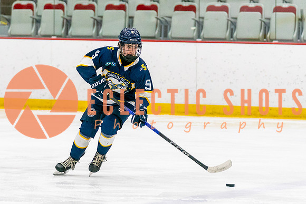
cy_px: 155
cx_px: 114
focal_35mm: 269
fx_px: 2289
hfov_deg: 7.6
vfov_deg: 5.1
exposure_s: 1/1250
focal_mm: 119
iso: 3200
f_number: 2.8
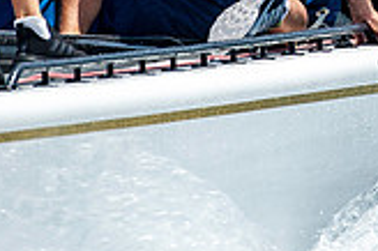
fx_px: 15577
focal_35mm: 1485
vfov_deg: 0.9
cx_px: 286
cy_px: -104
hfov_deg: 1.4
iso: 400
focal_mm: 400
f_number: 5
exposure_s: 1/2500
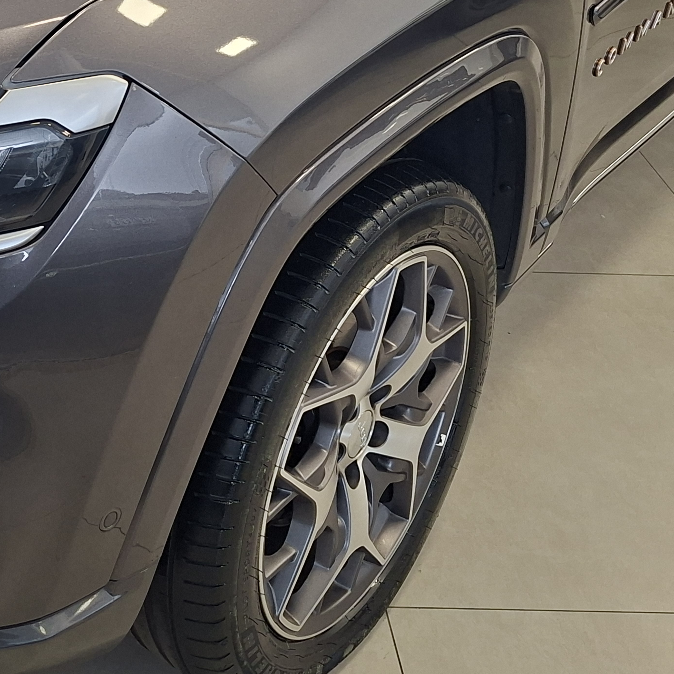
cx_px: 77
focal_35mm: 60
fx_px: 1322
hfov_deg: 27.6
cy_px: 31
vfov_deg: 27.3
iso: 250
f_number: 1.8
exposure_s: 1/120
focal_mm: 5.54
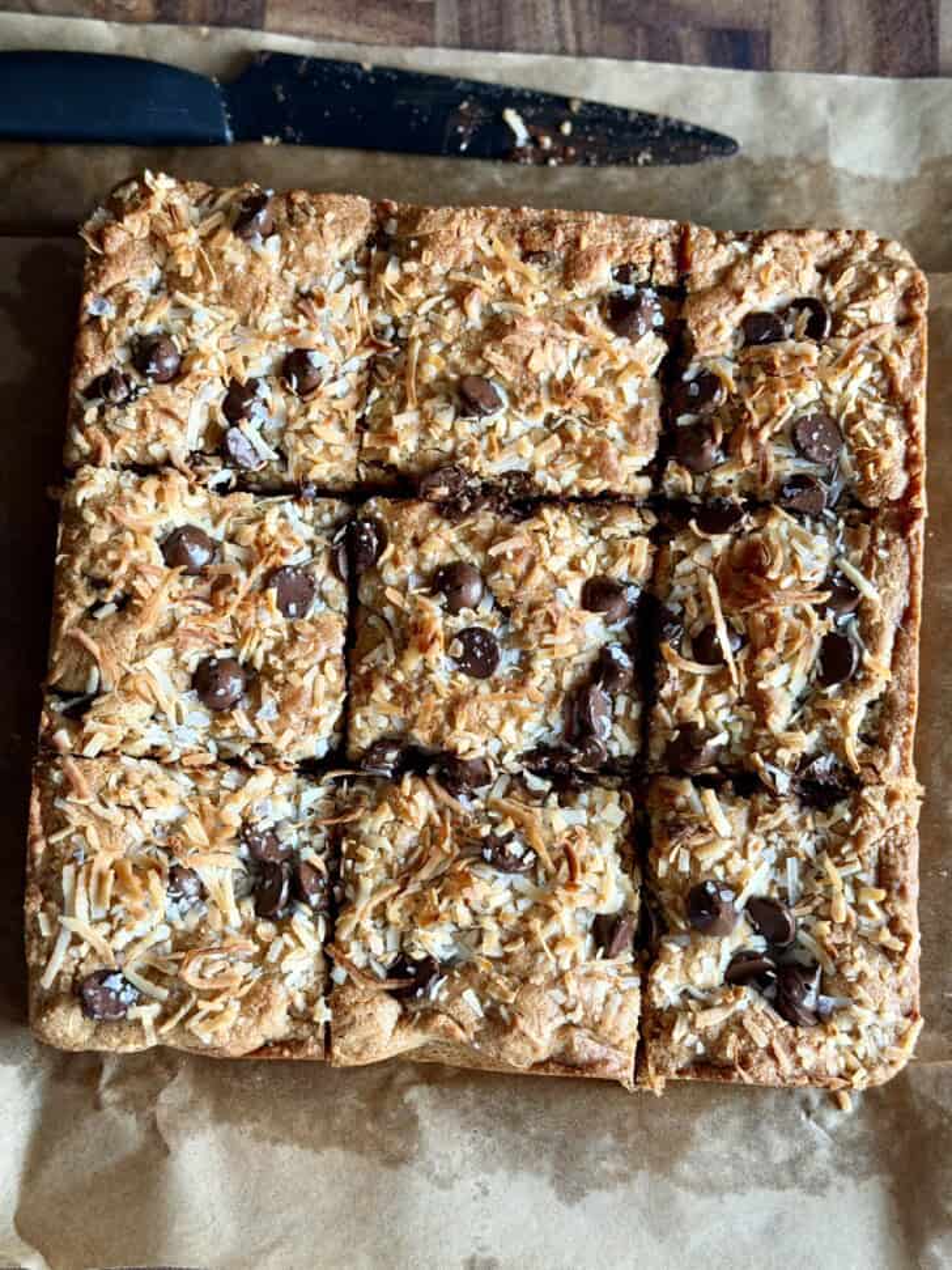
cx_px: 476
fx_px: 1760
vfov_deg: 39.7
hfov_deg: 30.3
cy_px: 635
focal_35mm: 48
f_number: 1.8
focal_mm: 6.8
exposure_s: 1/60
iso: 250
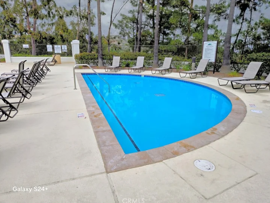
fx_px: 187
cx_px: 140
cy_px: 99
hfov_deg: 71.6
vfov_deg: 56.8
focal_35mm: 24
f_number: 1.8
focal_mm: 5.4
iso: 25
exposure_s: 1/1391
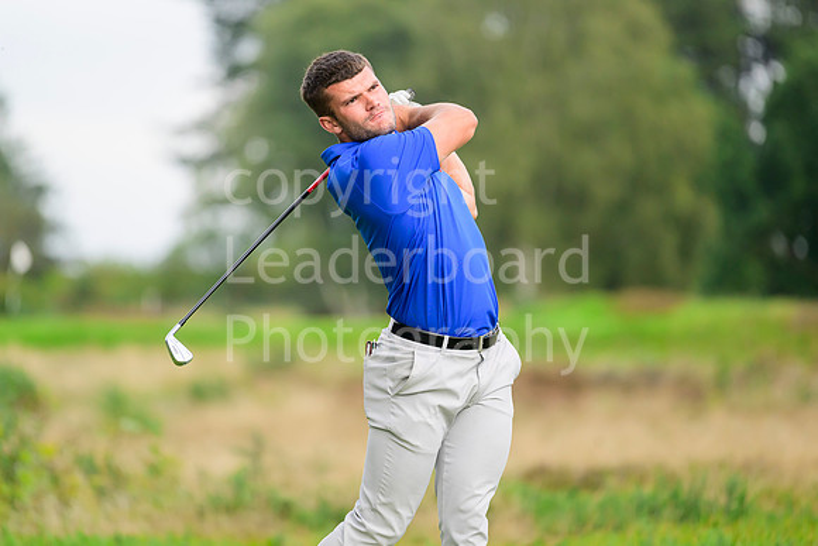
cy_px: 273
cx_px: 409
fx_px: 6818
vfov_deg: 4.6
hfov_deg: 6.9
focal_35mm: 300
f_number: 4
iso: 1000
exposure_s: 1/1250
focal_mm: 300
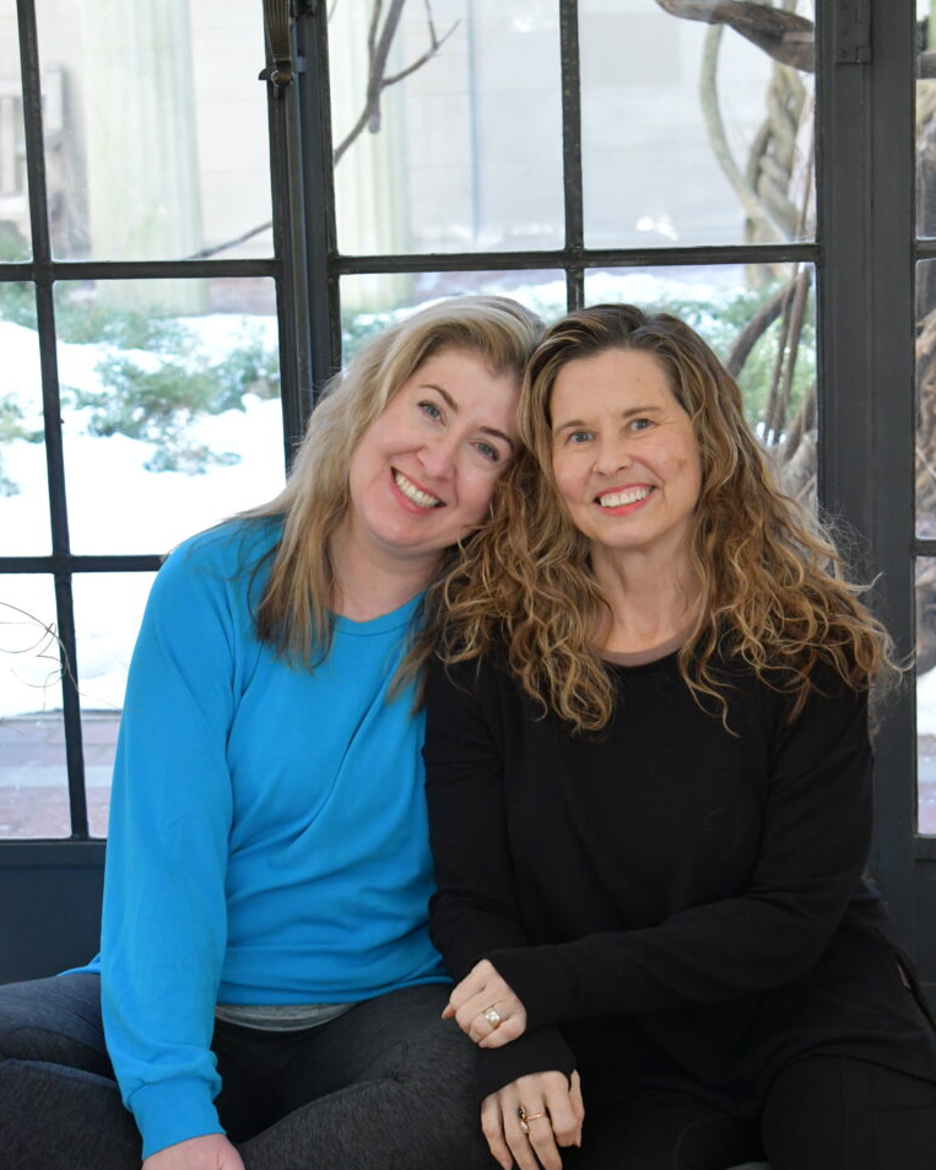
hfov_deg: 16.5
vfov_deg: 20.6
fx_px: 3219
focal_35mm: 93
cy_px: 686
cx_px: 467
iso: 2800
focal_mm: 55
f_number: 5.6
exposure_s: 1/125
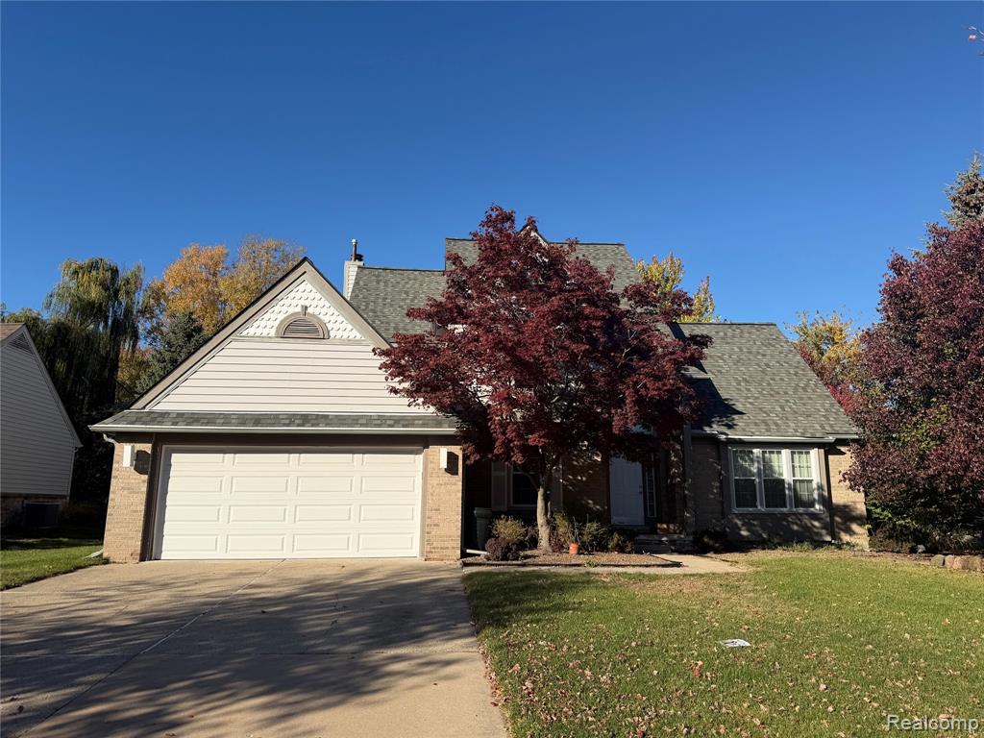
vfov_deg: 56.8
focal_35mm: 24
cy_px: 369
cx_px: 492
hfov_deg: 71.6
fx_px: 682
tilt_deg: +10.8
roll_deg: -0.3
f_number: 1.78
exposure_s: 1/4975
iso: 80
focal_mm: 6.76
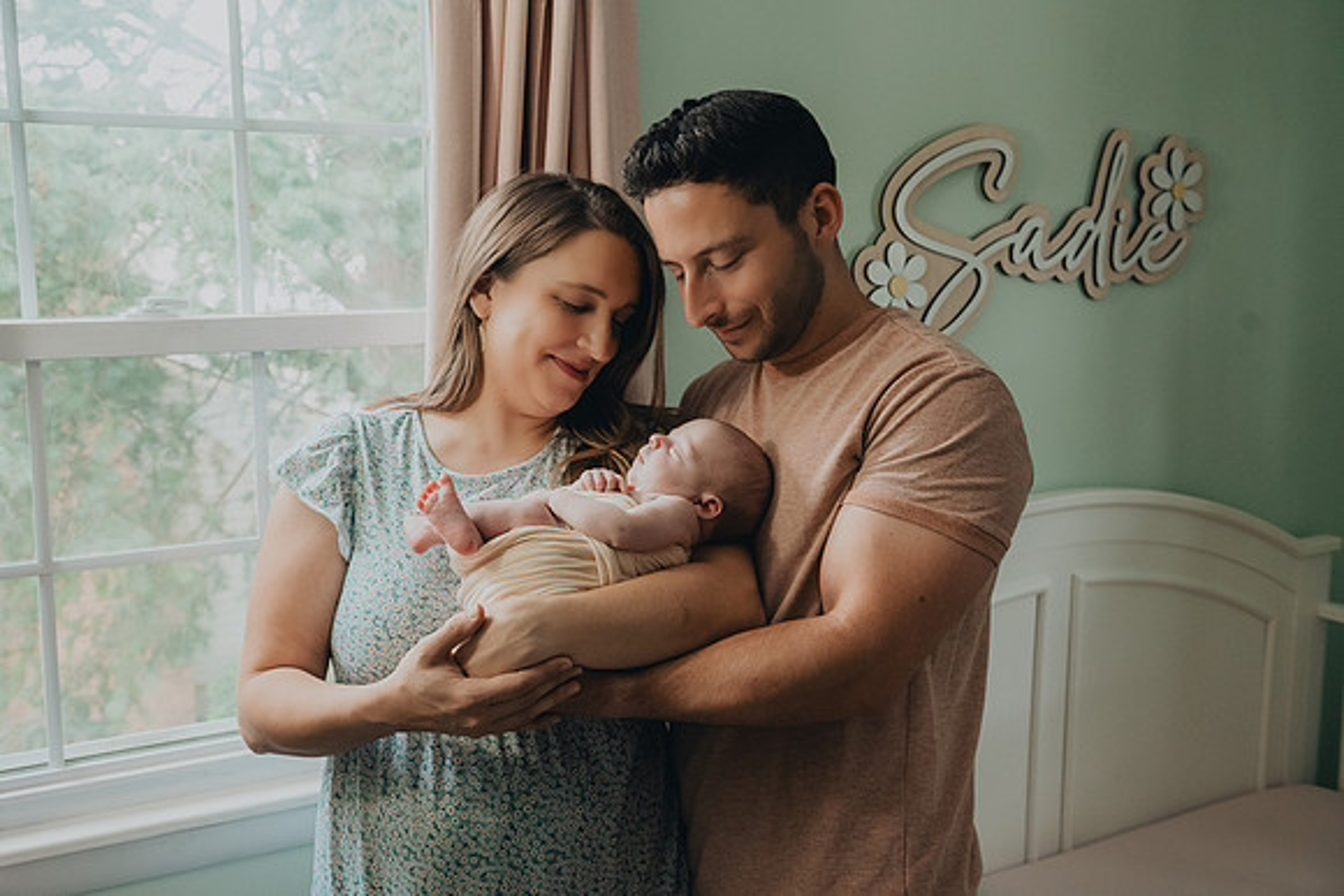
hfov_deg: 54.6
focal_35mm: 35
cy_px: 418
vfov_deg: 38.0
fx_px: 1301
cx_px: 620
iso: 2000
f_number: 5
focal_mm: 32
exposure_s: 1/80
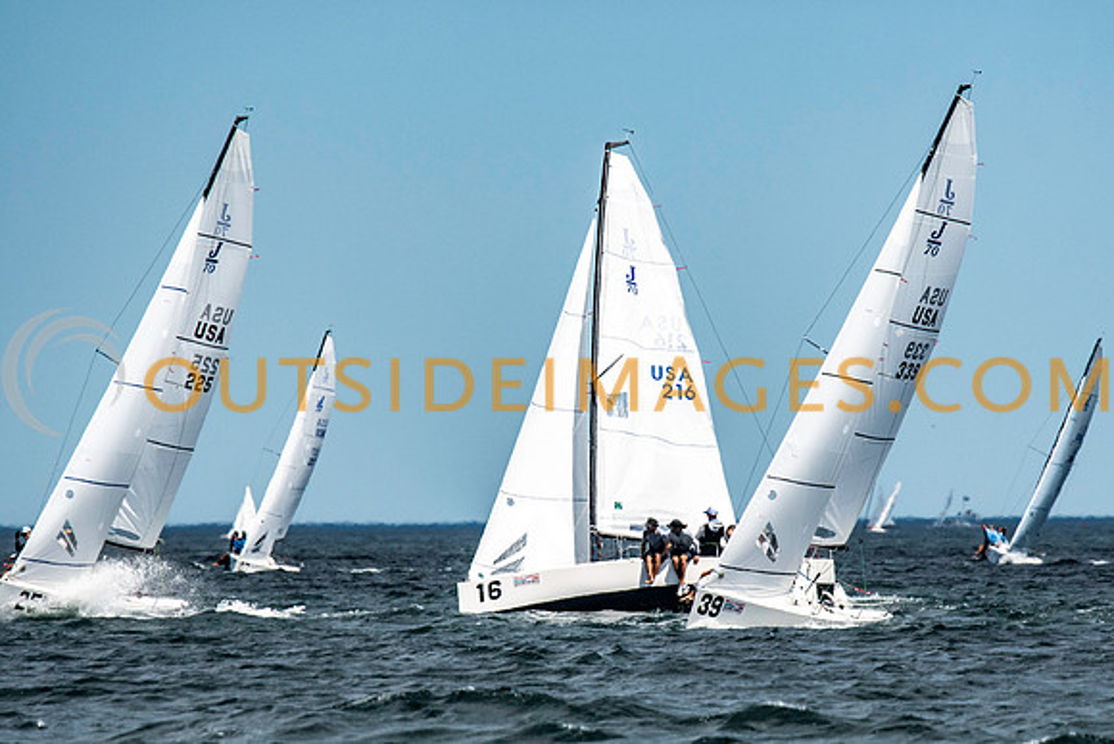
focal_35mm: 523
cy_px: 429
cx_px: 644
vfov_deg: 2.6
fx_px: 16172
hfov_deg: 3.9
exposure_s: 1/6400
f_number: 5.6
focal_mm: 300
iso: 500
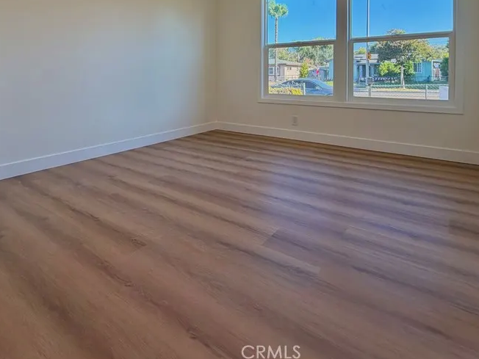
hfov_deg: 76.4
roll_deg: -0.1
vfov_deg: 57.3
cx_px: 230
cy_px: 81
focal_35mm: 22
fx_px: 304
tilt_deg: -1.0
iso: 64
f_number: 2.2
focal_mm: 2.22
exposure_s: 1/120
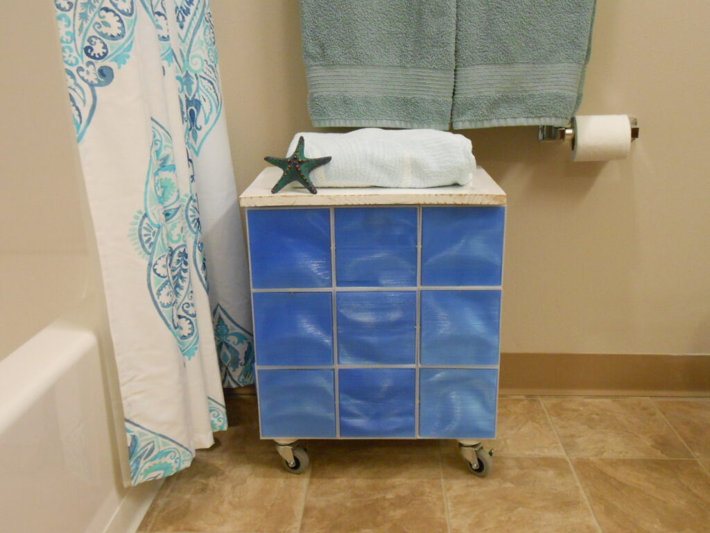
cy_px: 266
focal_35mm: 34
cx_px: 355
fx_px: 697
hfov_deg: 54.0
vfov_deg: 41.8
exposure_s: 1/8
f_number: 3.9
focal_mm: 6
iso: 400
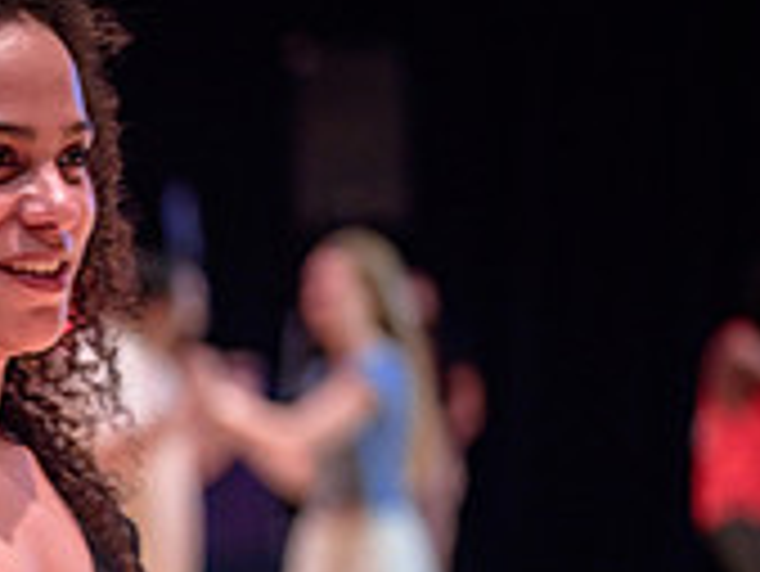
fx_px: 4131
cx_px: -574
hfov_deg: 10.0
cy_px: 617
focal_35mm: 188
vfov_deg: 7.9
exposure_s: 1/200
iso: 1250
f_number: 1.2
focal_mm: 50
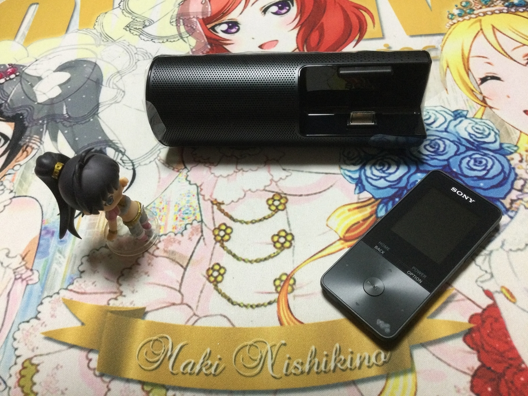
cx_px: 264
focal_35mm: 31
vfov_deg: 45.4
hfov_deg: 58.4
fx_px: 473
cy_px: 198
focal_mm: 3.3
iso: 125
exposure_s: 1/30
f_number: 2.4
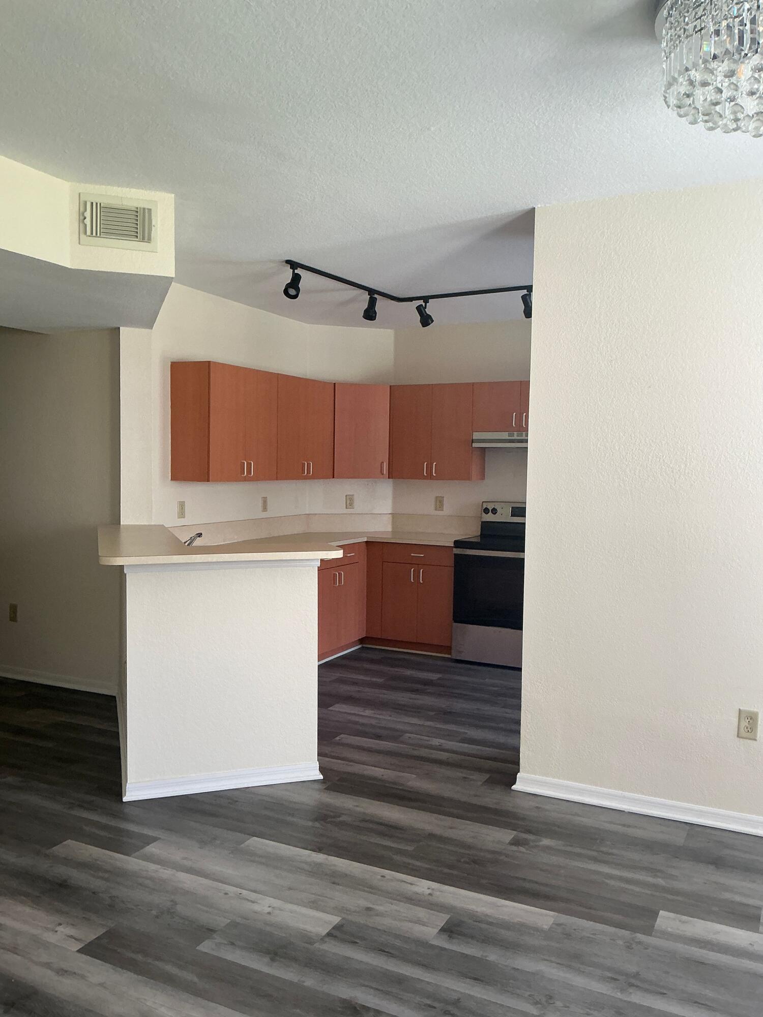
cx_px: 382
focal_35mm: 28
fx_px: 823
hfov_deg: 49.7
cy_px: 508
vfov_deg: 63.4
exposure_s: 1/60
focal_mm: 3
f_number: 1.8
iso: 64
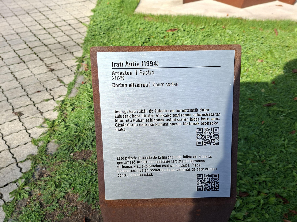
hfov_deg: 73.9
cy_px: 111
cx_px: 148
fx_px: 197
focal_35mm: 23
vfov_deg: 58.9
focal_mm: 5.54
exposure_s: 1/812
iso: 50
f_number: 1.8
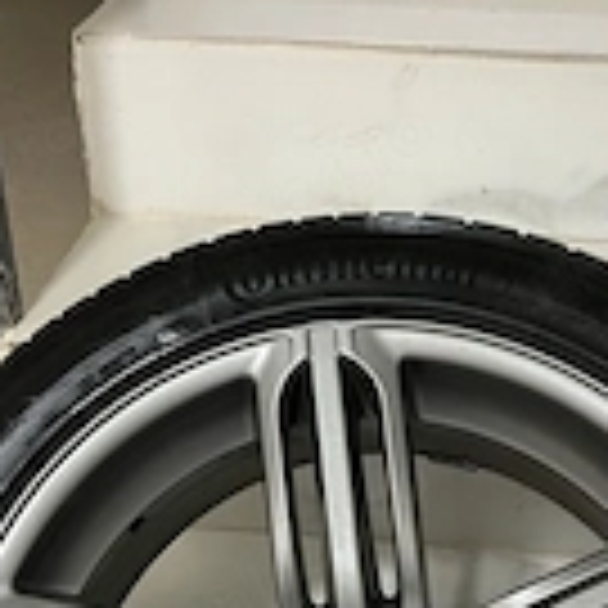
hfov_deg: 25.3
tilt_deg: -38.4
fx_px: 1351
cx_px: 374
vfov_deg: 24.1
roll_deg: -2.9
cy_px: 626
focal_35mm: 68
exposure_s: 1/53
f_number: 1.5
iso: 500
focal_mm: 5.7
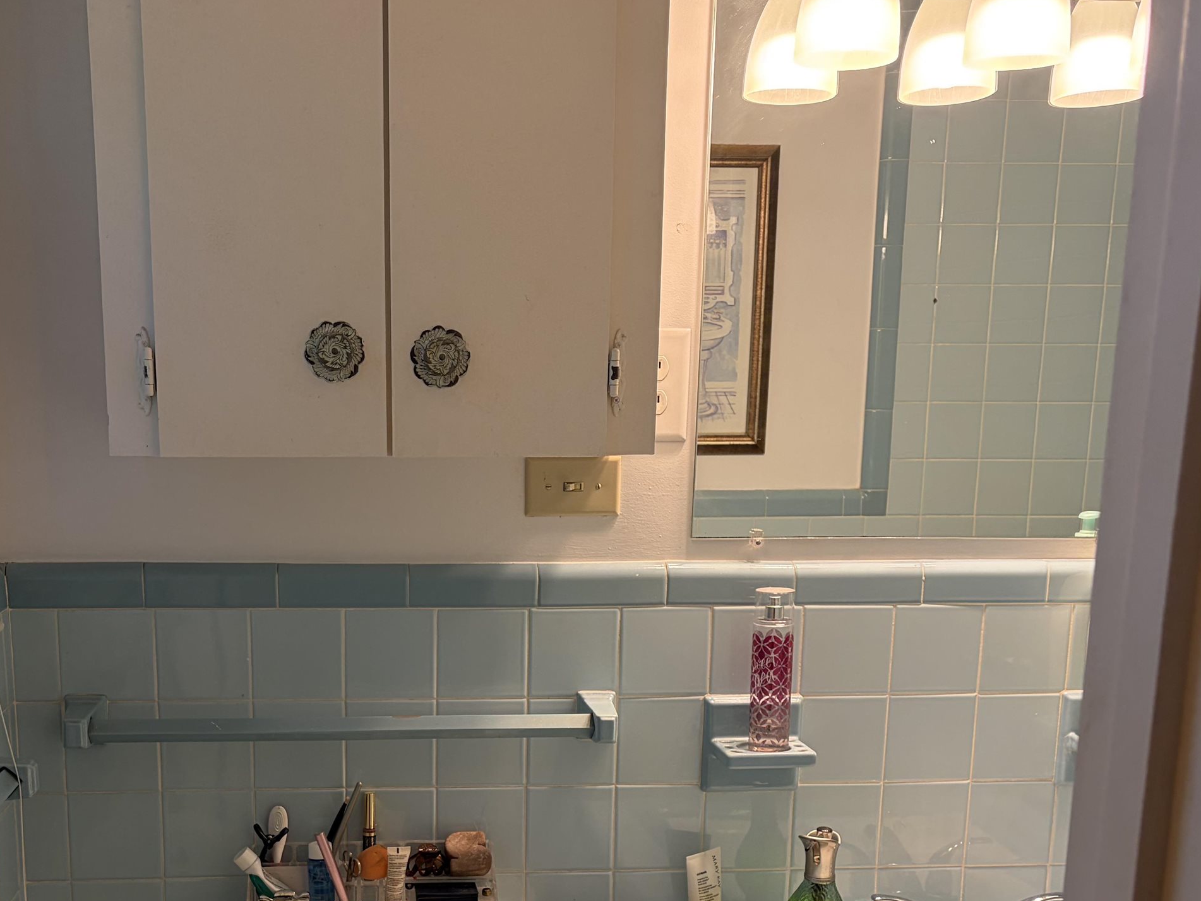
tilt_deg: -12.7
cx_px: 461
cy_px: 715
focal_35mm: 42
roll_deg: +0.1
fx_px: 1457
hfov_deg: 44.5
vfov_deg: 33.4
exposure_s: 1/120
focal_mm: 5.96
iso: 100
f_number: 1.6
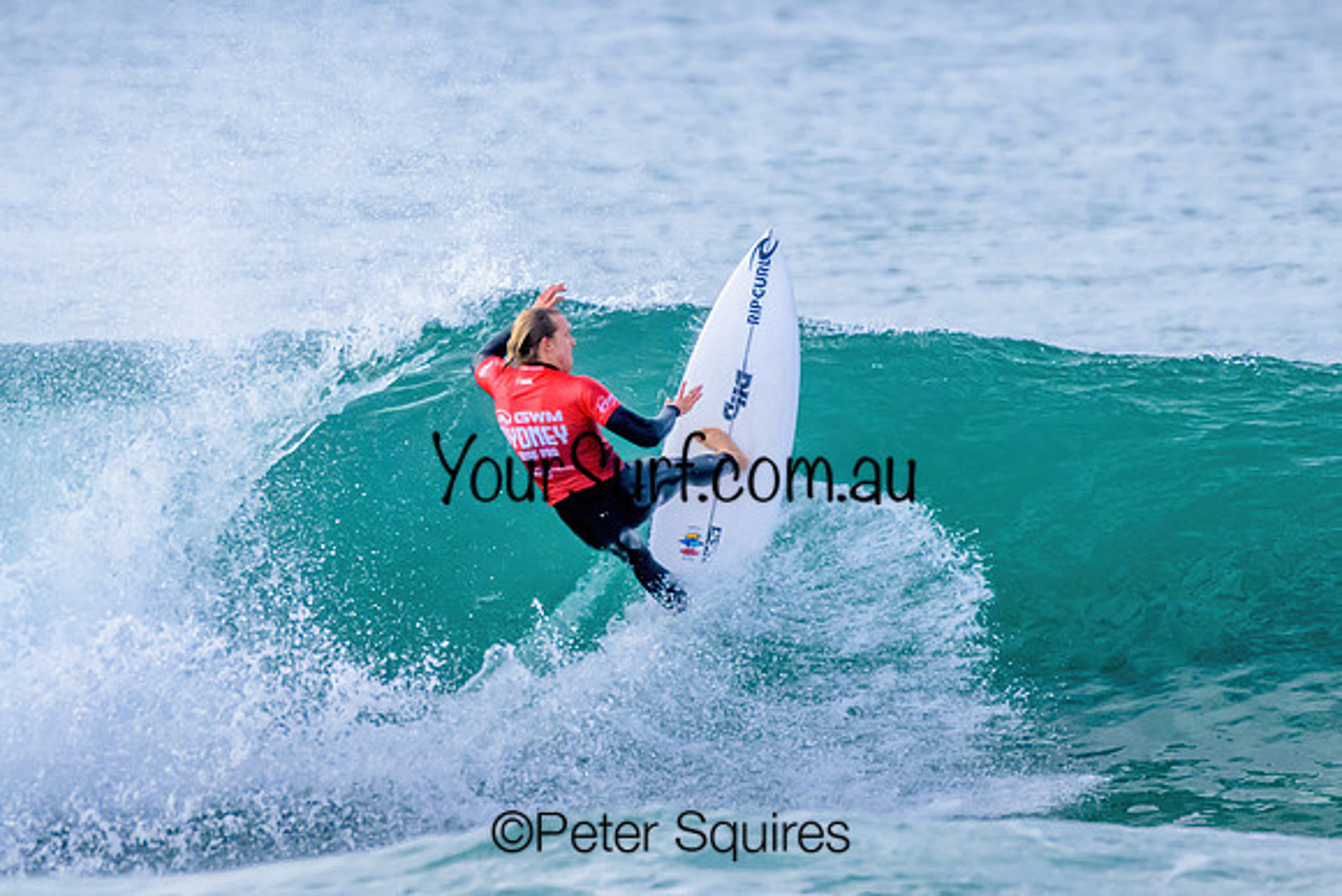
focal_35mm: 1018
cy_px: 389
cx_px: 696
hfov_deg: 2.0
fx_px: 37965
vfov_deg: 1.4
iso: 10000
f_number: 11
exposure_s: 1/3200
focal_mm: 900
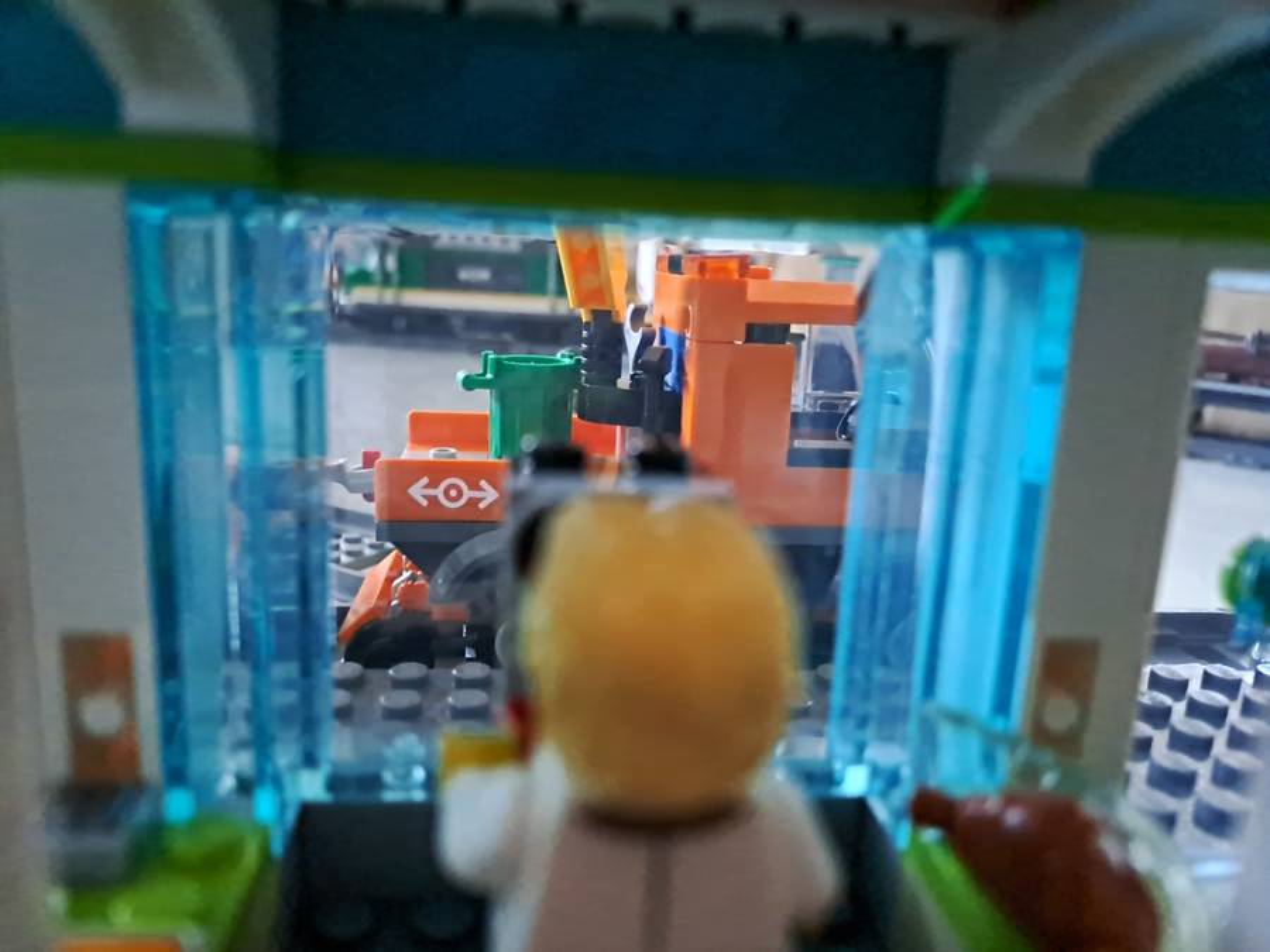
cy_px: 476
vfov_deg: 54.9
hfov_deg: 69.4
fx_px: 917
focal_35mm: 25
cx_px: 635
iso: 1250
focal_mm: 4.65
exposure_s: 1/15
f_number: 1.8
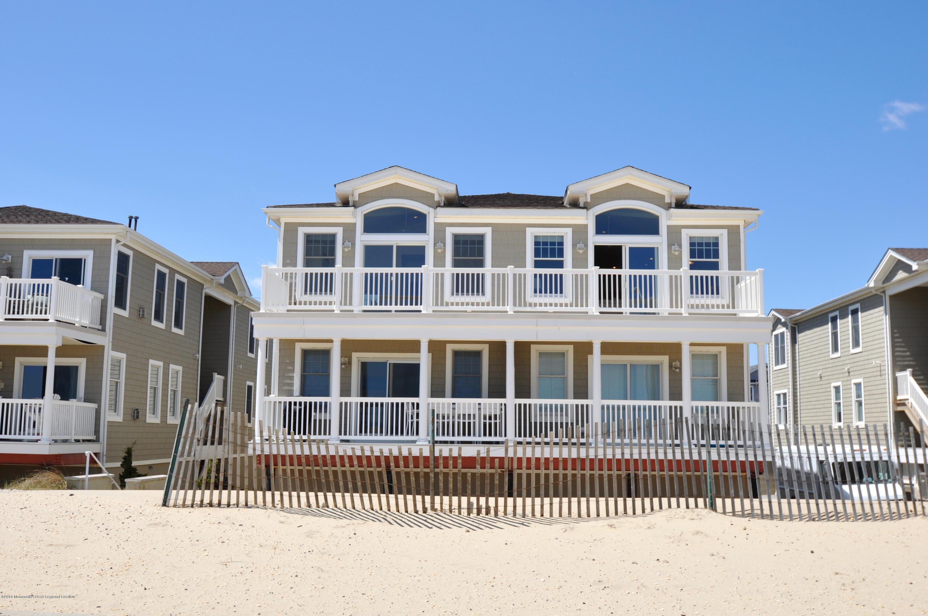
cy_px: 308
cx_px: 464
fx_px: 927
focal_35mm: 36
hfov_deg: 53.2
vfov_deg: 36.8
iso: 200
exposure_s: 1/400
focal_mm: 24
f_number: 10
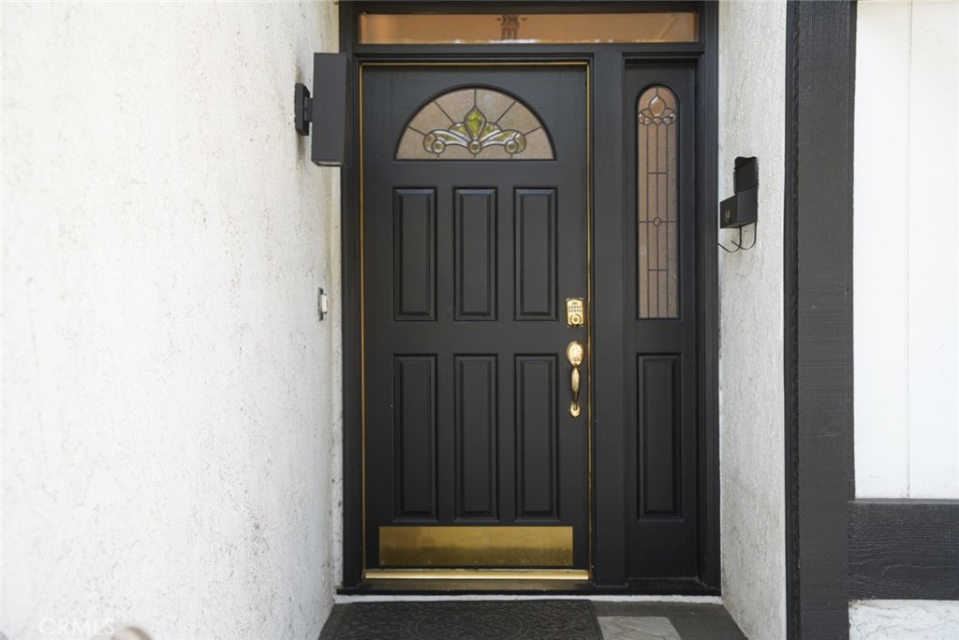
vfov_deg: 35.1
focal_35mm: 38
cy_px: 320
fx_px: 1013
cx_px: 480
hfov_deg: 50.7
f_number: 4
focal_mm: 38
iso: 160
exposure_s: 1/60
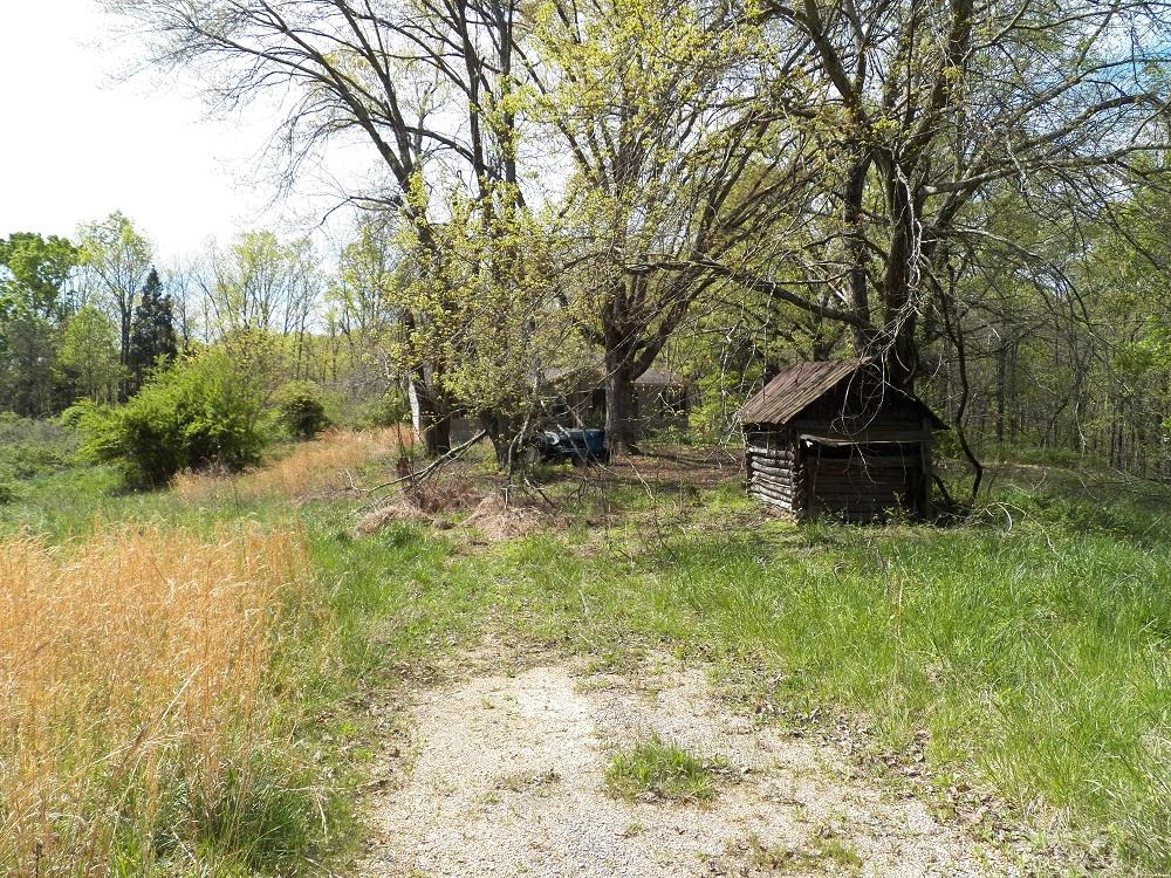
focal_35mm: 28
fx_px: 947
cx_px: 586
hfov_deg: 63.4
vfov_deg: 49.7
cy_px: 439
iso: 125
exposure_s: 1/800
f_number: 4
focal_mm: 4.9
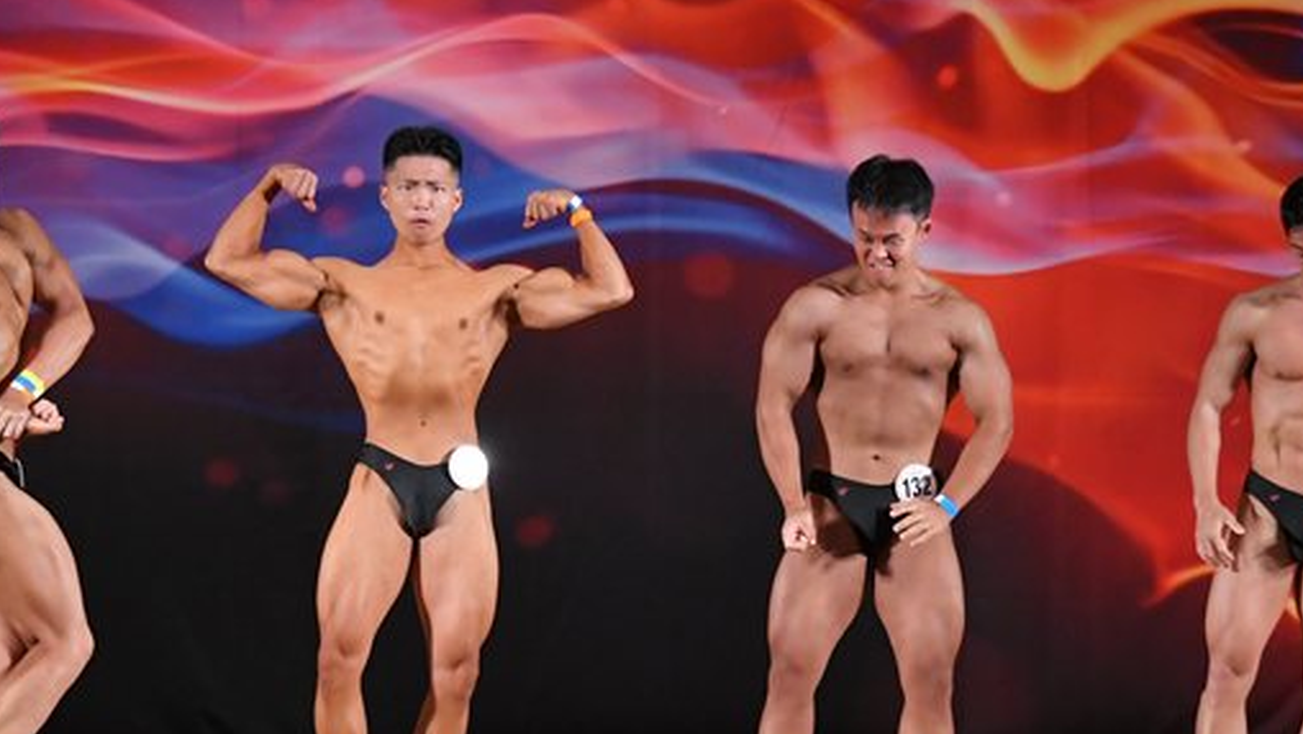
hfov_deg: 9.2
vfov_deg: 5.2
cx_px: 612
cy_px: 439
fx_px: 8121
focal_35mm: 235
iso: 3200
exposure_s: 1/400
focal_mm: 98
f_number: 5.6
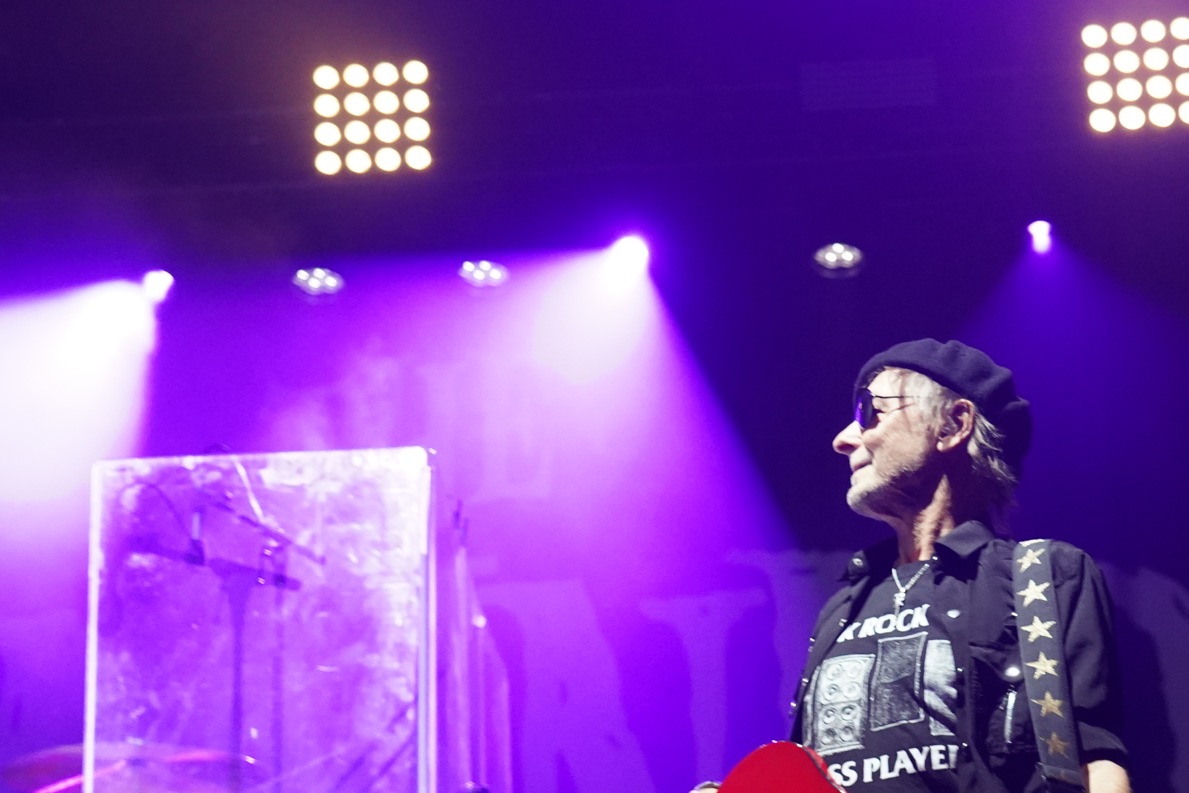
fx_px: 3203
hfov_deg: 20.8
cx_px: 948
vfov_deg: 14.1
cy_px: 581
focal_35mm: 97
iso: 6400
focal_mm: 52
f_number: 4
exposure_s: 1/160
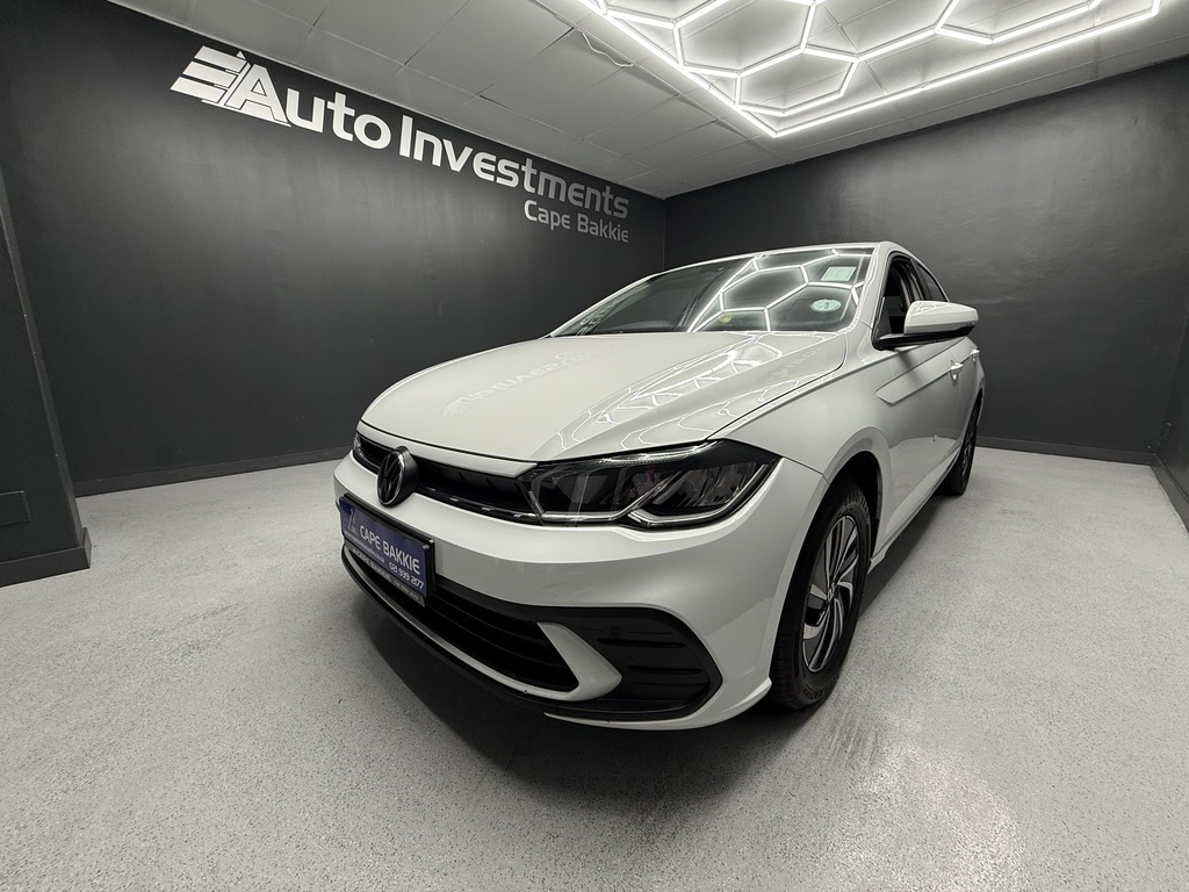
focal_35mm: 14
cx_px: 594
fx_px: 481
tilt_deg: -10.1
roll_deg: -0.4
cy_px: 446
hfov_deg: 102.1
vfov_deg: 85.7
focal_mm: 2.22
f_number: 2.2
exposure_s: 1/100
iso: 100
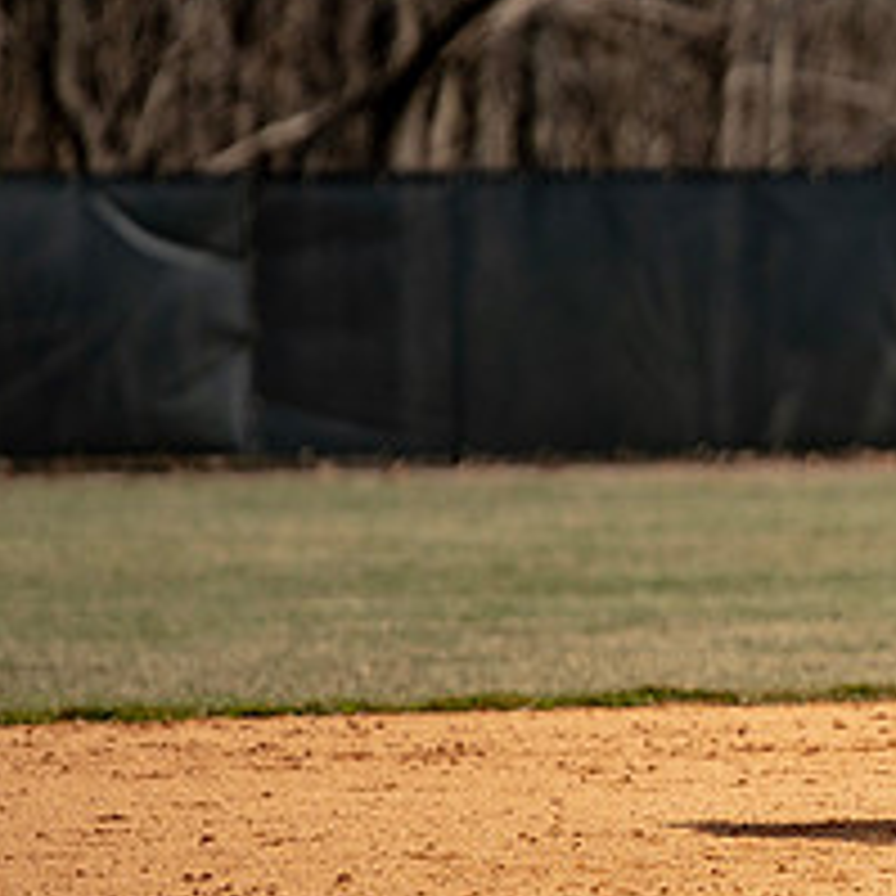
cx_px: 1453
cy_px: 319
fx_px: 20792
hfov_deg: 2.5
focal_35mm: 710
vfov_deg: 2.5
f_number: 2.8
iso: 200
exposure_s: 1/2000
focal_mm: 200
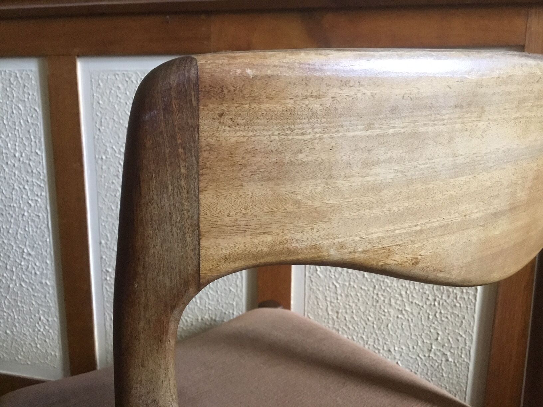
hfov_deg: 58.4
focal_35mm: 31
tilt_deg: -12.1
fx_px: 486
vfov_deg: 45.4
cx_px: 272
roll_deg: -0.2
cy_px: 204
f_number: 2.4
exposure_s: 1/25
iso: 250
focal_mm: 3.3
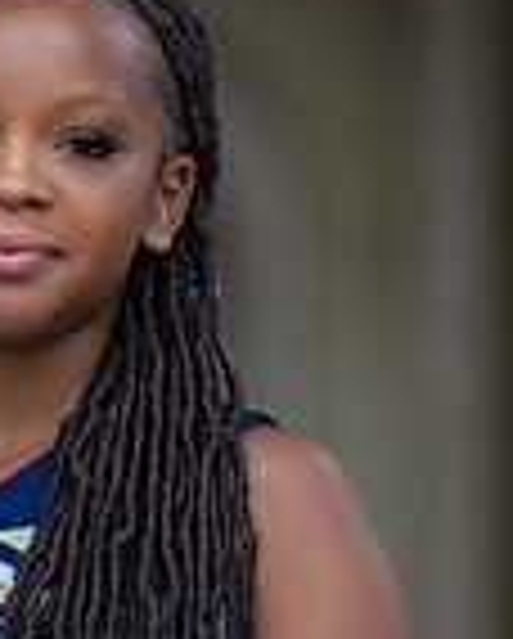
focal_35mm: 619
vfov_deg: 3.1
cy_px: 565
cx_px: 179
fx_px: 11723
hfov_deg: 2.5
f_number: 2.8
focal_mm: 140
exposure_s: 1/250
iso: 2500
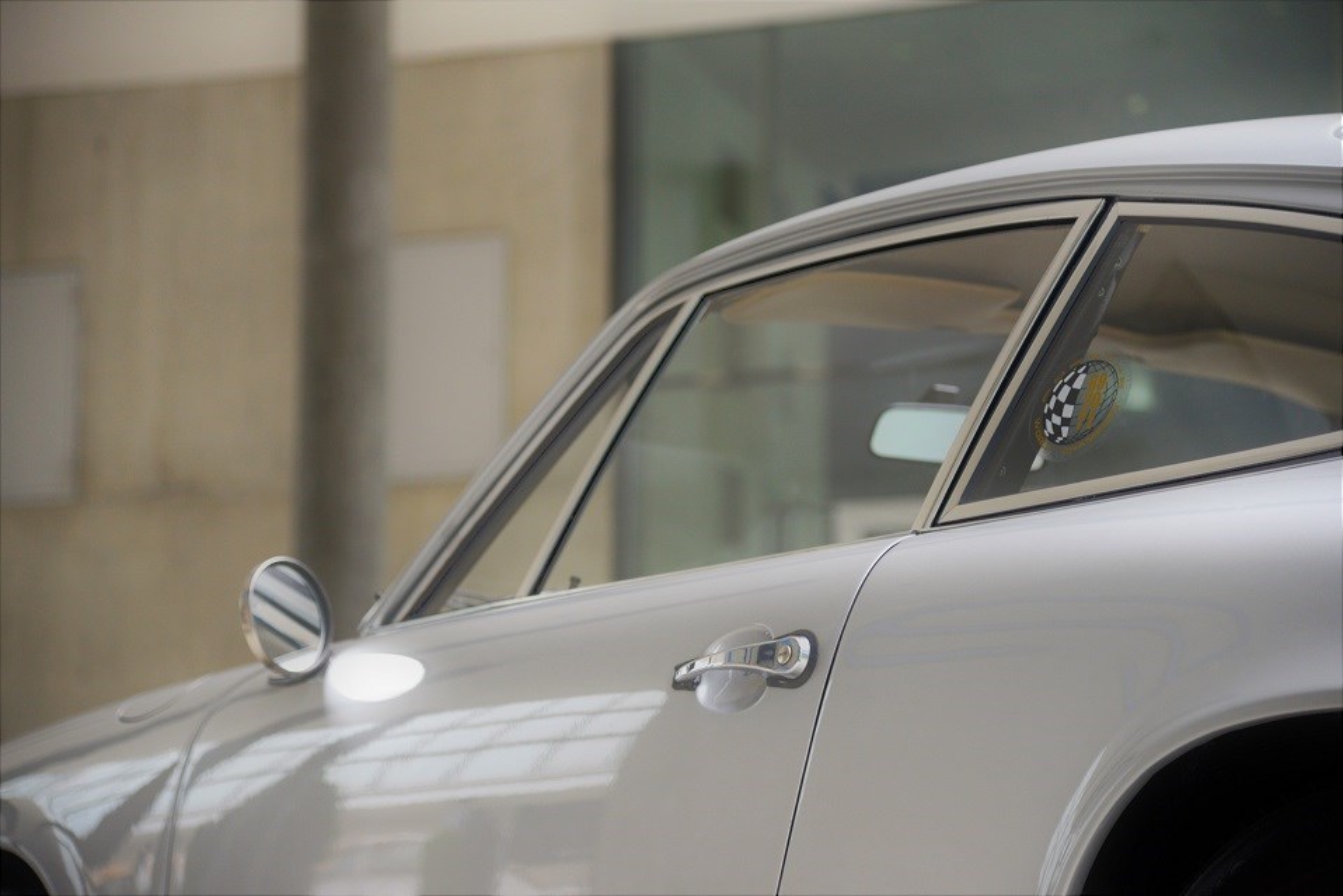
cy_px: 448
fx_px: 3171
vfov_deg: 16.1
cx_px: 672
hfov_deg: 23.9
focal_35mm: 85
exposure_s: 1/60
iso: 720
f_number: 4
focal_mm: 85
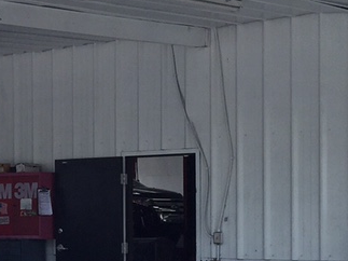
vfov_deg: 12.7
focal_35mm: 115
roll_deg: -0.4
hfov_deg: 16.8
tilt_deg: -2.5
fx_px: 1156
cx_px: 20
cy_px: 260
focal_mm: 4.15
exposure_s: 1/465
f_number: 2.2
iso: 32
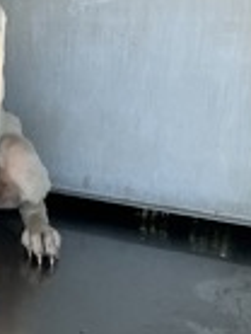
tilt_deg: -14.5
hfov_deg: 16.0
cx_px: -70
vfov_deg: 22.1
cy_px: 103
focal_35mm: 88
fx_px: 848
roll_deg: +0.3
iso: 25
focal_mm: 3
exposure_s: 1/120
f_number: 1.8
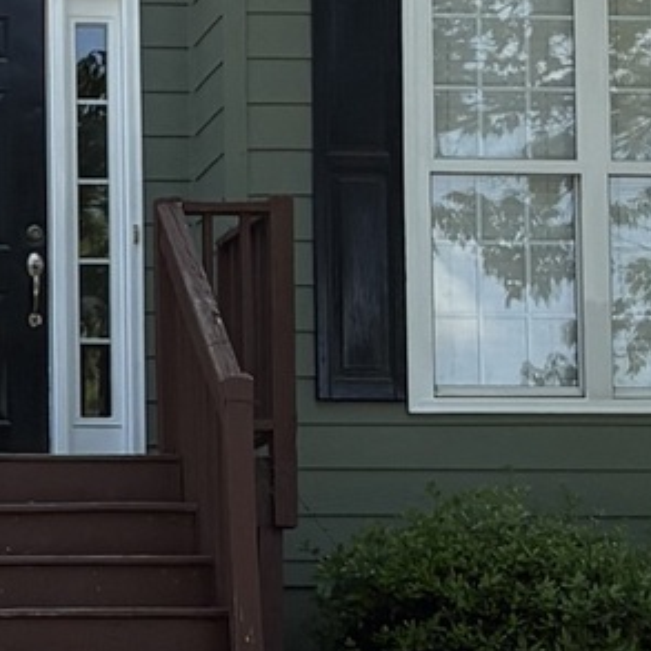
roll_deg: -0.2
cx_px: -180
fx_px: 3851
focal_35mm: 181
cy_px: 633
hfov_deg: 9.5
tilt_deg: +5.7
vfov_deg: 9.6
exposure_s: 1/1848
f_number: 1.6
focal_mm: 5.96
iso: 64
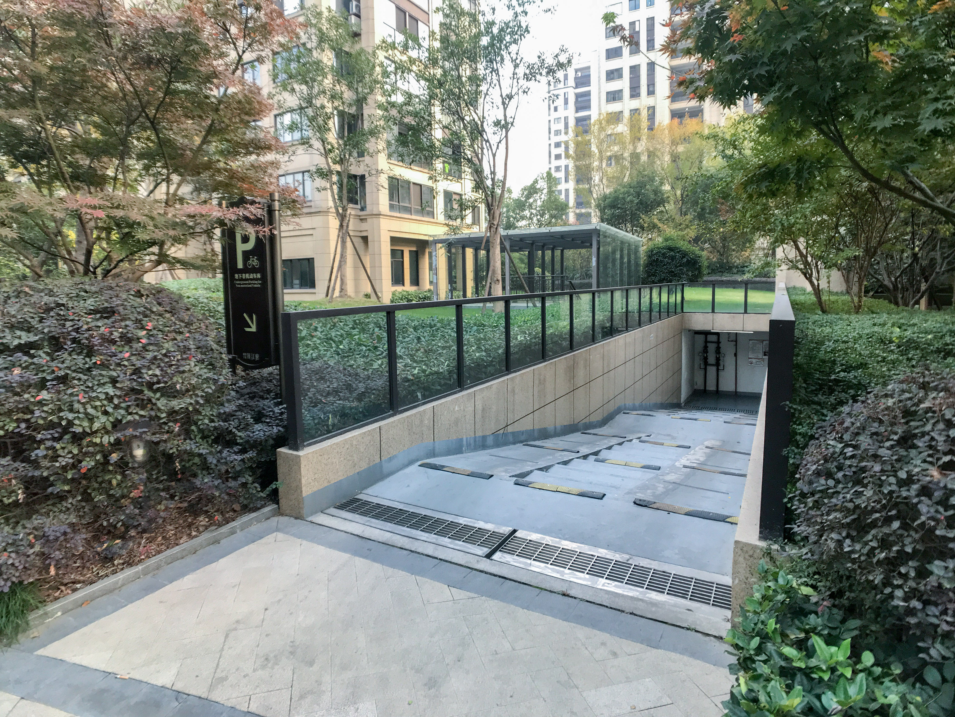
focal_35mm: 28
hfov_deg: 63.4
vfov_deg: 49.7
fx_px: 772
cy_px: 358
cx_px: 478
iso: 40
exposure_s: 1/100
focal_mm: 3.99
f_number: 1.8
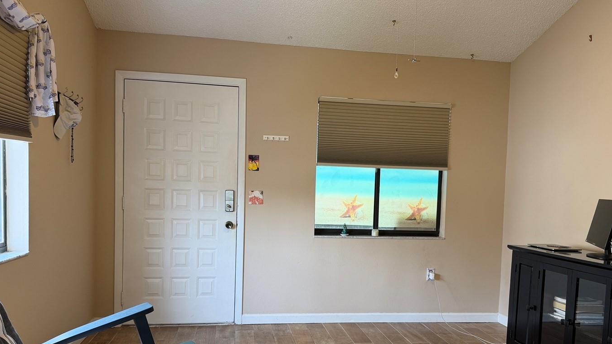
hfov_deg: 62.6
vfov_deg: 37.5
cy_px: 220
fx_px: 503
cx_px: 322
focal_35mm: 31
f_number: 1.78
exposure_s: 1/60
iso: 125
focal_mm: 6.76
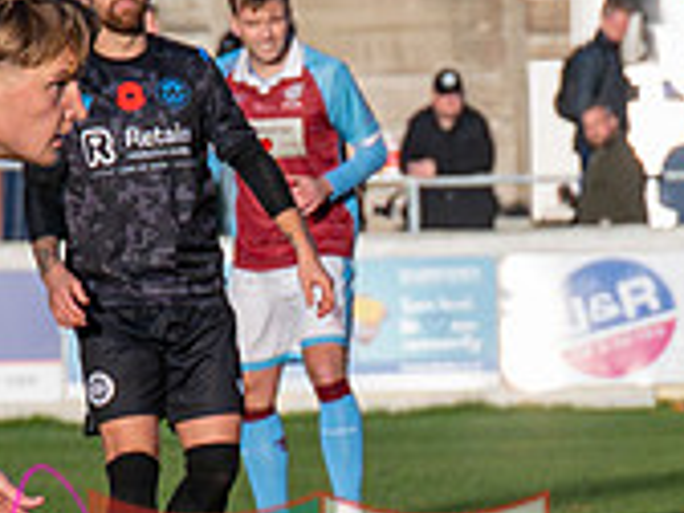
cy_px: 263
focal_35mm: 993
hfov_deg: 2.0
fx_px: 19621
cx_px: 496
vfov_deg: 1.5
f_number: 4
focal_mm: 96
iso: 400
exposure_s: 1/4000
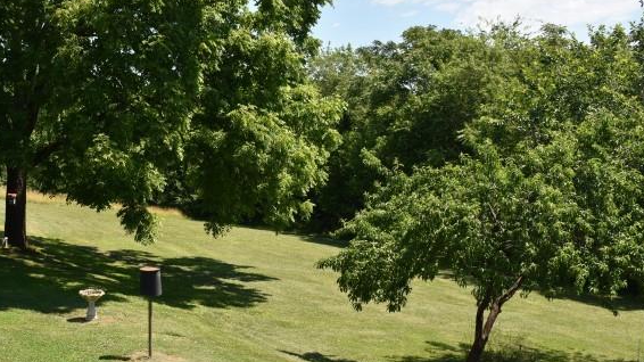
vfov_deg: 23.0
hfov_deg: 39.6
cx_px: 240
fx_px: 888
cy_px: 204
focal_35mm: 52
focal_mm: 26
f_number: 8
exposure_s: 1/500
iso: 280
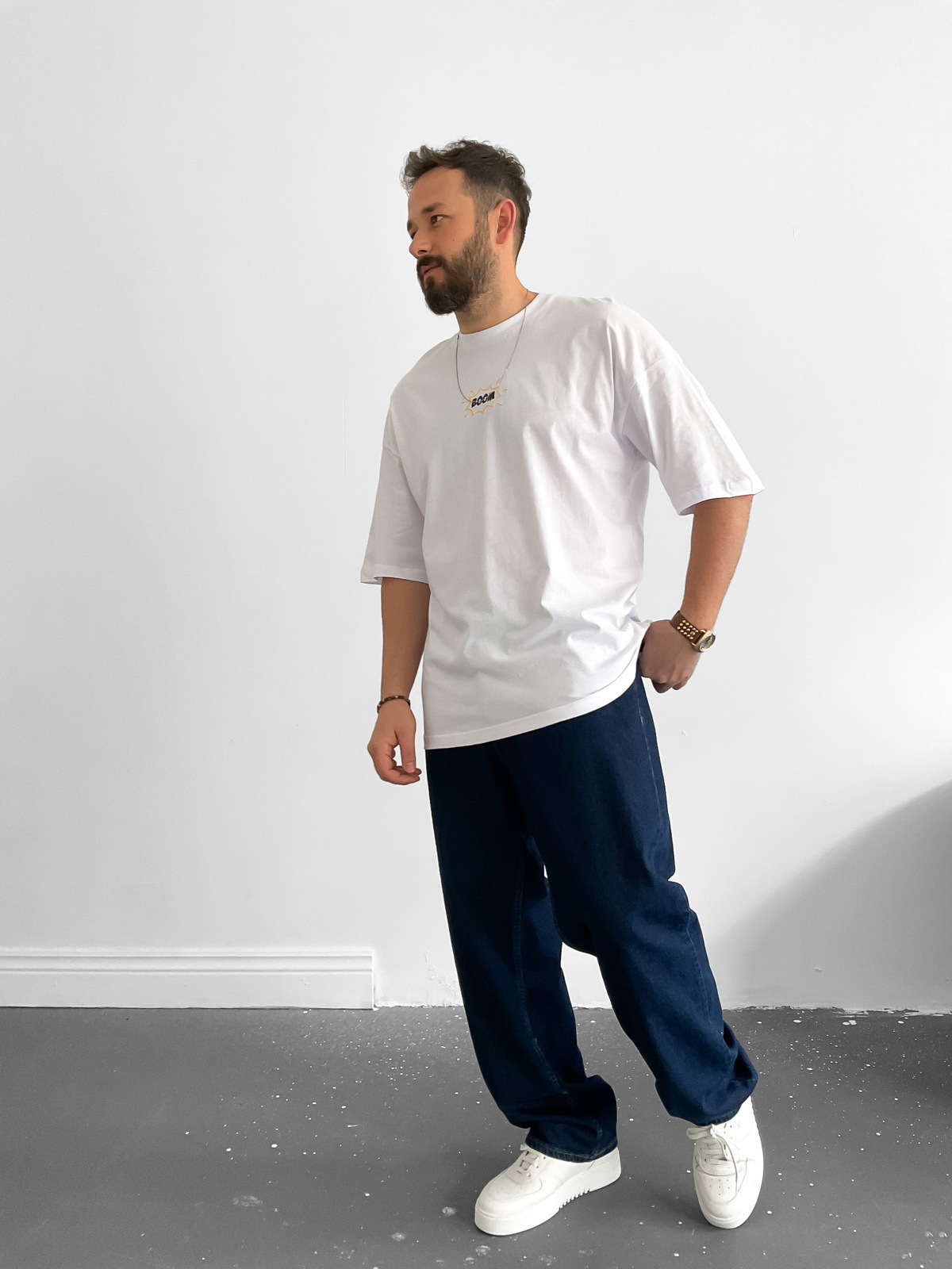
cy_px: 634
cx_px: 476
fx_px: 1063
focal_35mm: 29
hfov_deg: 48.2
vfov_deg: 61.7
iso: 64
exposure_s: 1/70
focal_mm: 3
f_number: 1.8
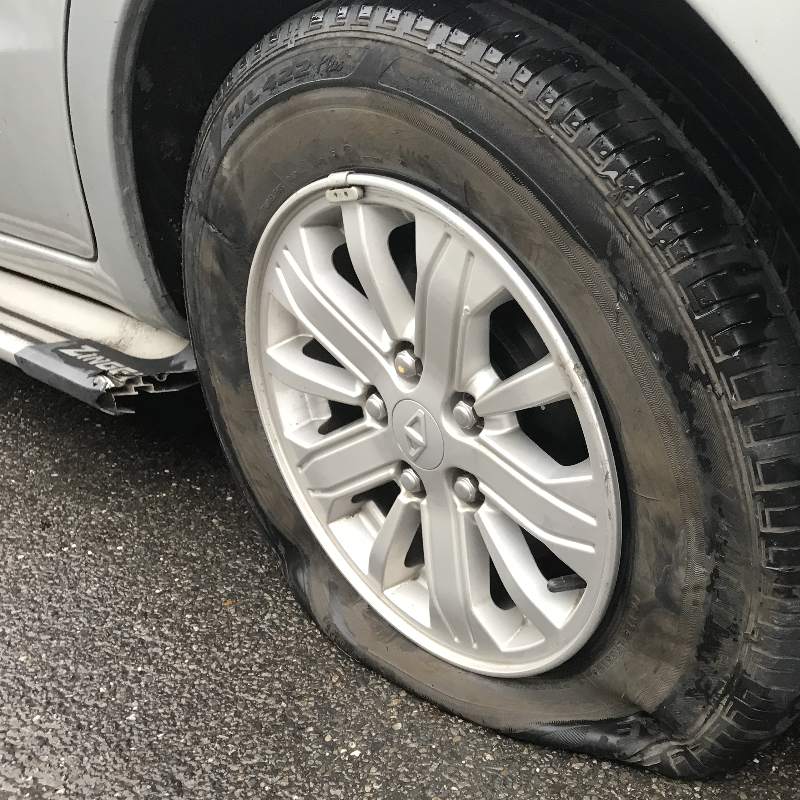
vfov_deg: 42.8
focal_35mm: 39
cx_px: 562
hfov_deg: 42.0
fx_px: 1020
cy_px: 393
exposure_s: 1/24
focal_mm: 3.99
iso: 40
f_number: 1.8
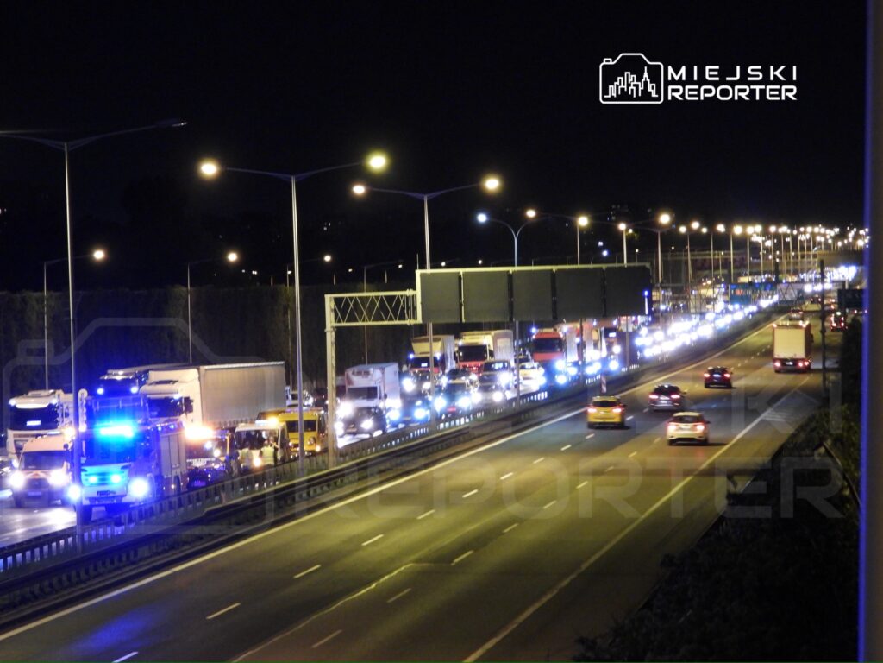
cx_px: 442
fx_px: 3699
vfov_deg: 10.2
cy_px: 332
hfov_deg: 13.6
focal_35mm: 145
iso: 800
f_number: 4
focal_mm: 26.1
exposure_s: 1/8
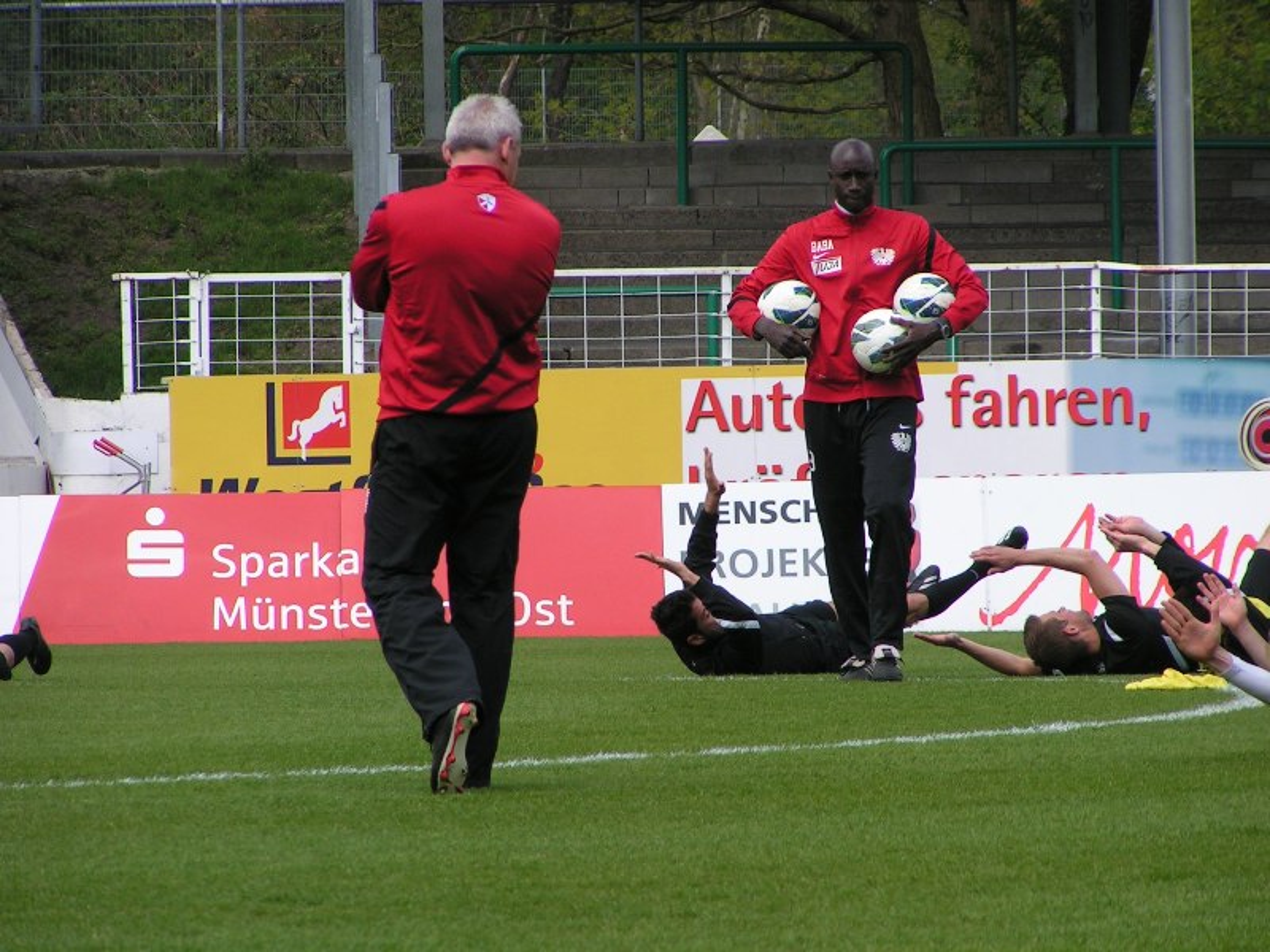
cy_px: 476
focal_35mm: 340
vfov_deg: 4.4
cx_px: 635
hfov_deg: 5.8
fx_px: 12474
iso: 50
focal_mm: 52
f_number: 4.5
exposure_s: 1/400
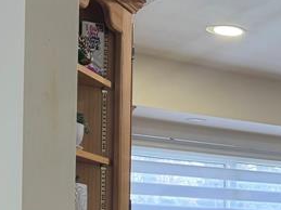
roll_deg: -0.4
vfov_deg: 14.9
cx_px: 354
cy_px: 273
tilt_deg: -0.5
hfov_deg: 19.3
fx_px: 771
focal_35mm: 95
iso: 125
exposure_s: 1/60
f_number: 1.78
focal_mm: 6.76
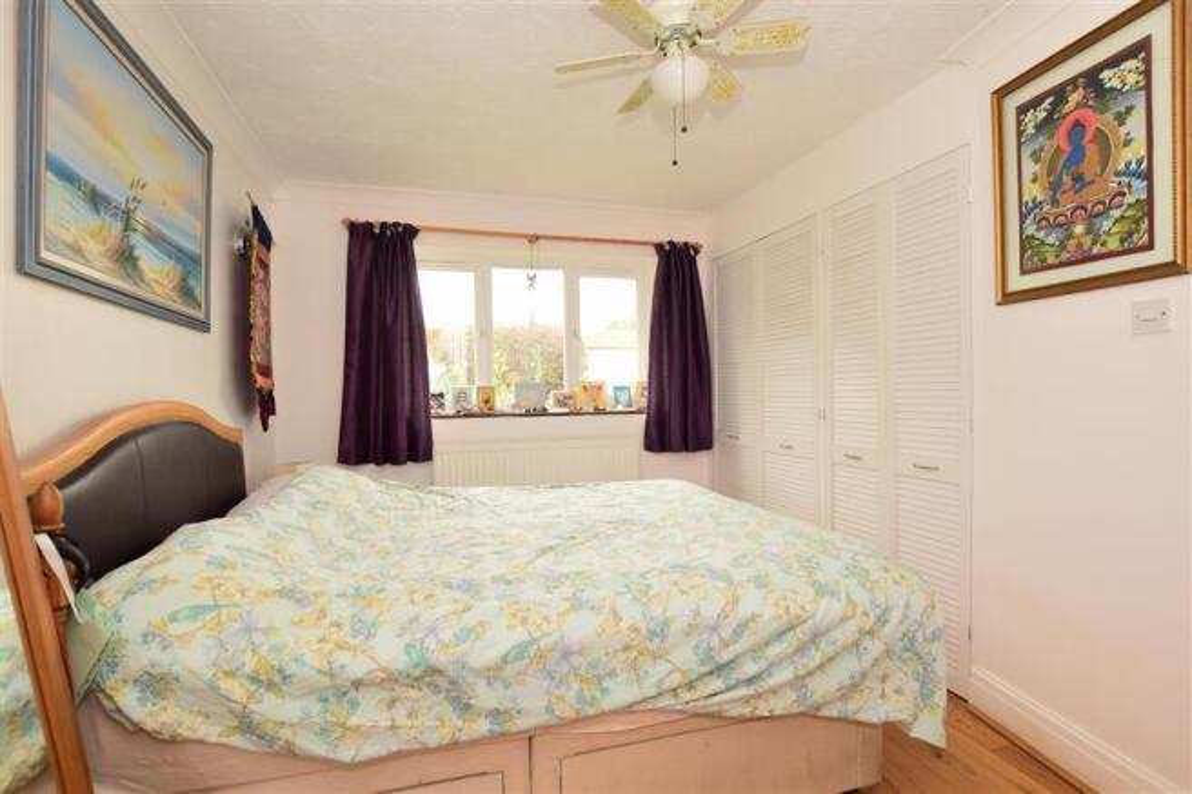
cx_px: 596
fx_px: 546
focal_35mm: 16
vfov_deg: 72.0
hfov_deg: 95.0
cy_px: 397
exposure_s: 1/25
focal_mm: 11
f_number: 6.3
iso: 200
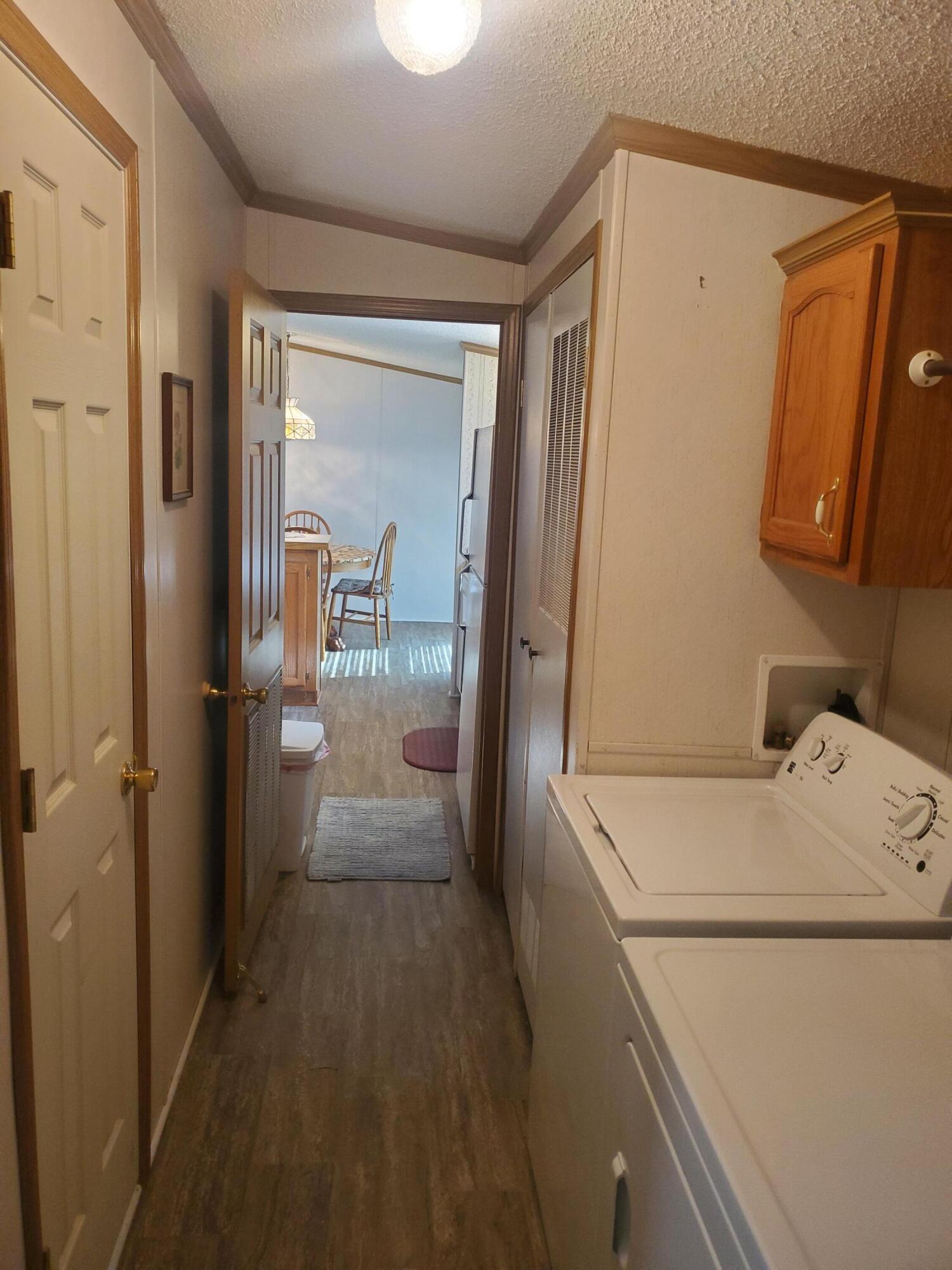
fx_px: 953
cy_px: 635
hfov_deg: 53.1
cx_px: 476
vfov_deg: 67.3
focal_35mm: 26
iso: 200
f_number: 1.5
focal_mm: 4.3
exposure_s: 1/60
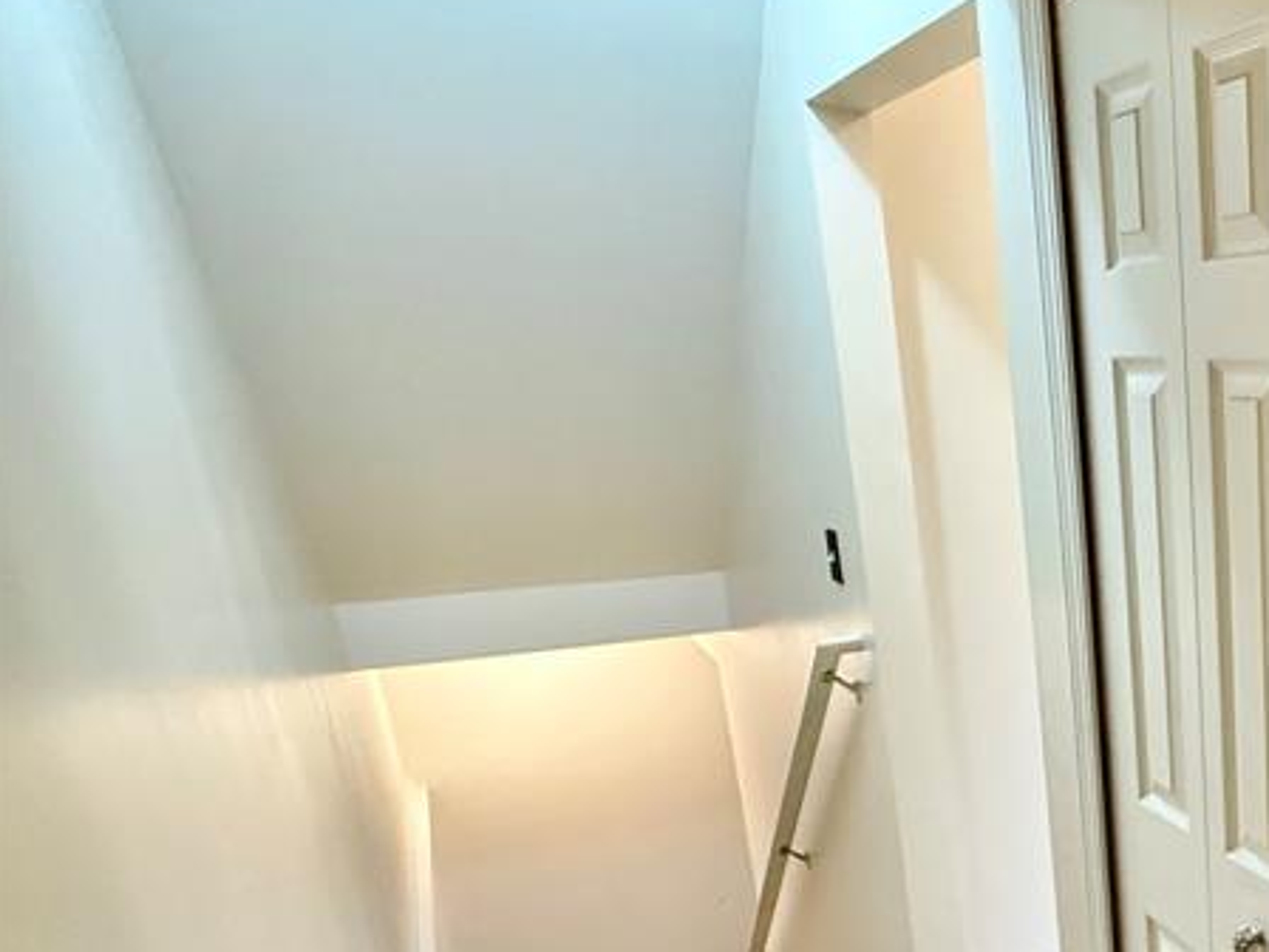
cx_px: 1439
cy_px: 734
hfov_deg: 42.6
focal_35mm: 32
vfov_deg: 42.6
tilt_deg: -17.5
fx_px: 1173
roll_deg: -1.1
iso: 640
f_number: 2.2
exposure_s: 1/60
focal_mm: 2.22
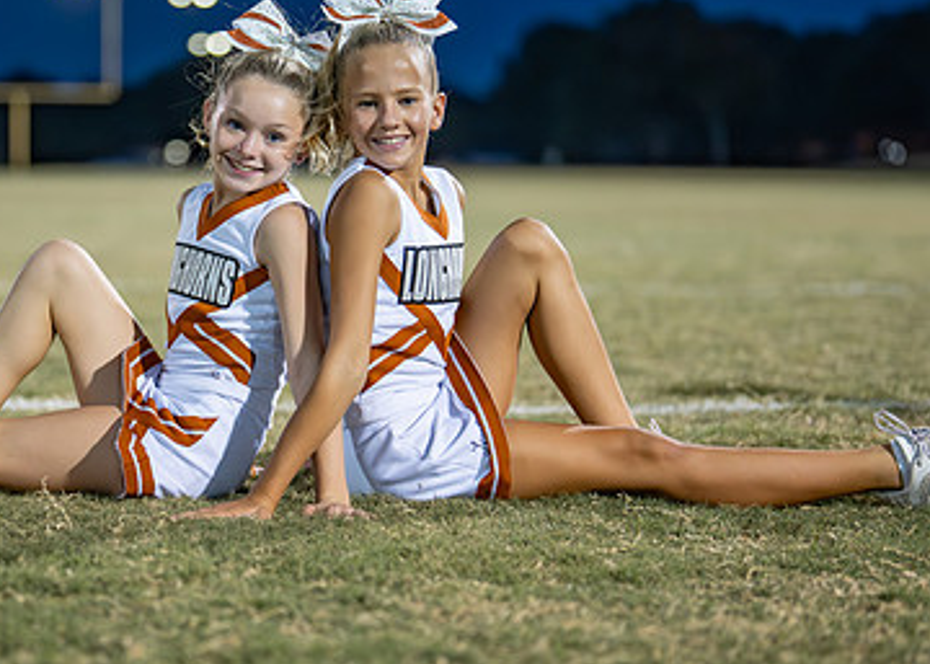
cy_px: 290
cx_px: 287
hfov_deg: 20.9
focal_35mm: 95
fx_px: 2509
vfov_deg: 15.1
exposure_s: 1/1000
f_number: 1.2
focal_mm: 50
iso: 2000
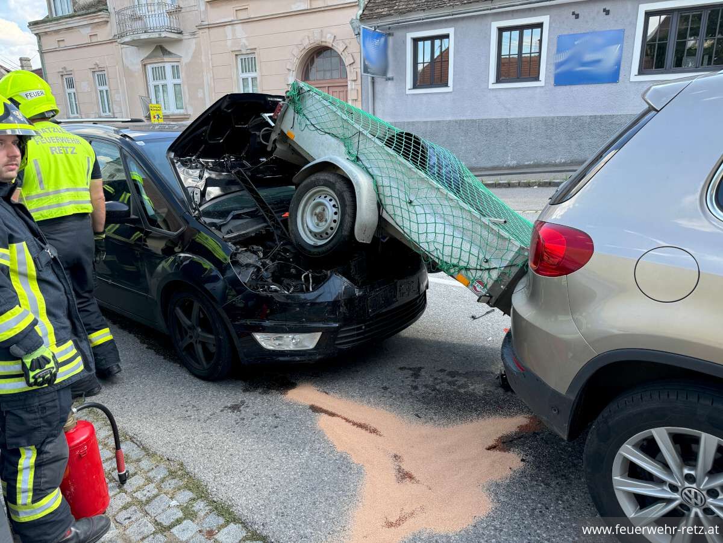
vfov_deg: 56.8
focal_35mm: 24
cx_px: 362
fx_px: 501
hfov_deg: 71.6
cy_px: 272
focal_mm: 6.76
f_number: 1.78
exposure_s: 1/678
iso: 80
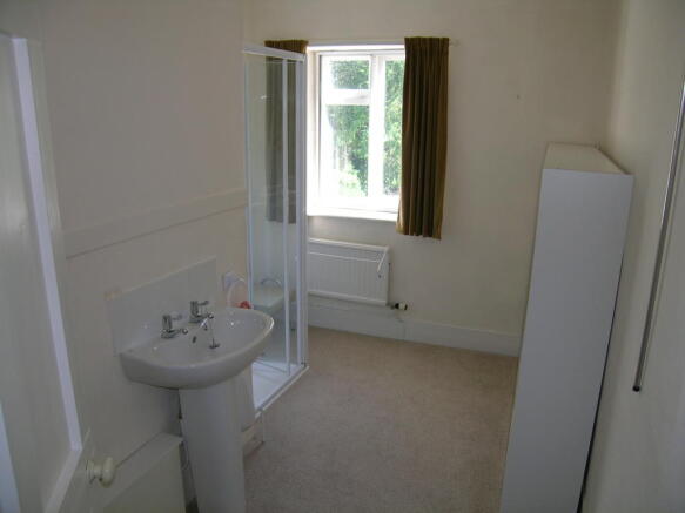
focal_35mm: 28
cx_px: 342
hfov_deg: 63.5
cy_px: 256
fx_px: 554
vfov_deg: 49.7
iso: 50
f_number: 3.1
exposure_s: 1/53.8
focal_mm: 5.8
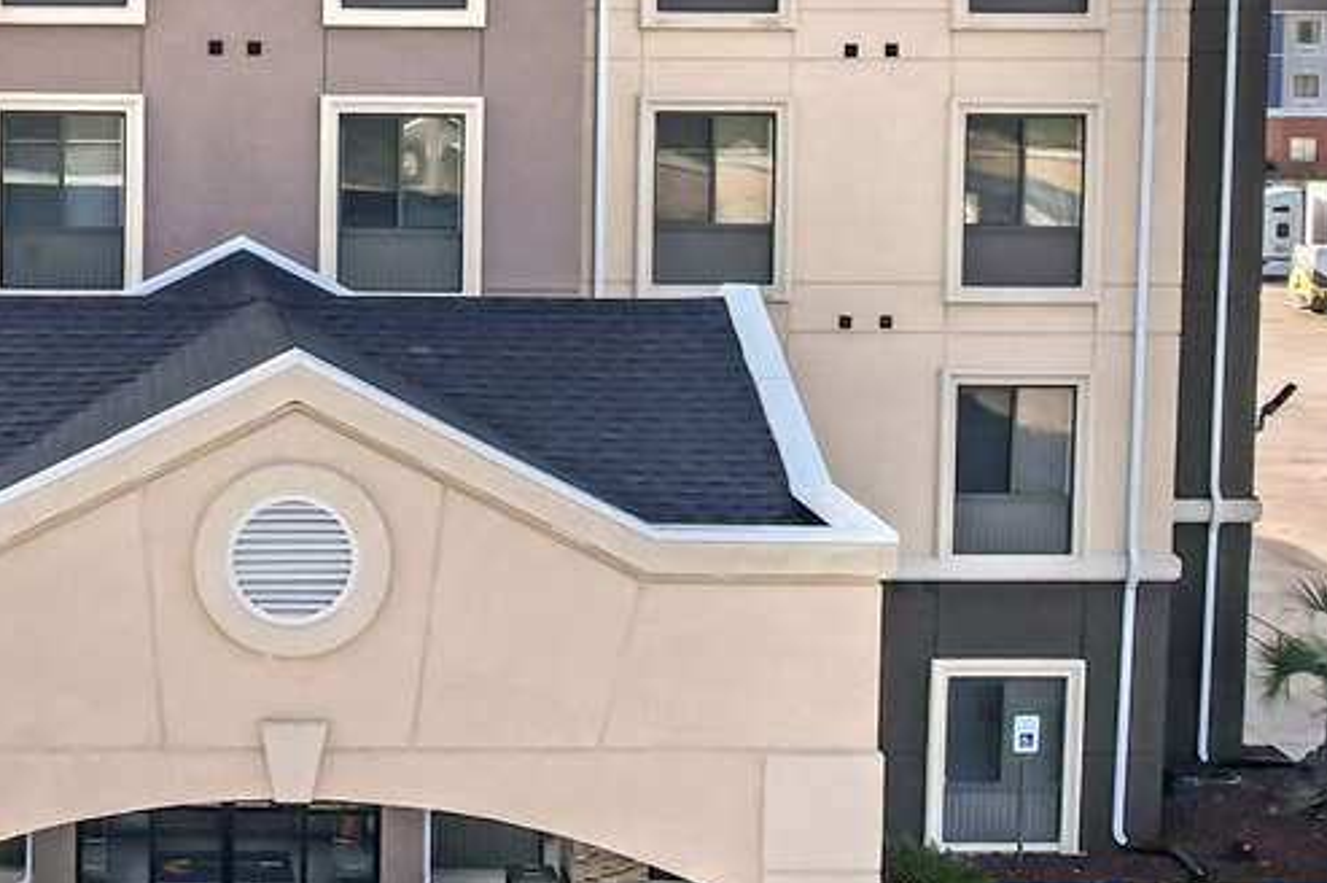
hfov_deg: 28.8
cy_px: 129
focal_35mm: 67
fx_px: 2468
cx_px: 116
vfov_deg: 20.0
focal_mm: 8.38
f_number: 2.8
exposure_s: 1/4000
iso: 100
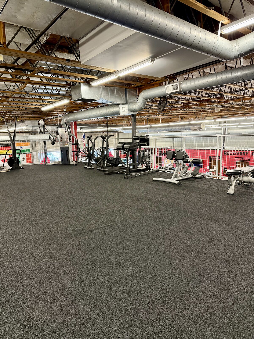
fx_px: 235
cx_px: 127
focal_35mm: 24
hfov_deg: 56.8
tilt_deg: -8.2
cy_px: 170
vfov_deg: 71.6
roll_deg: +1.4
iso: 250
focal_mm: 6.76
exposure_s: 1/44
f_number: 1.78
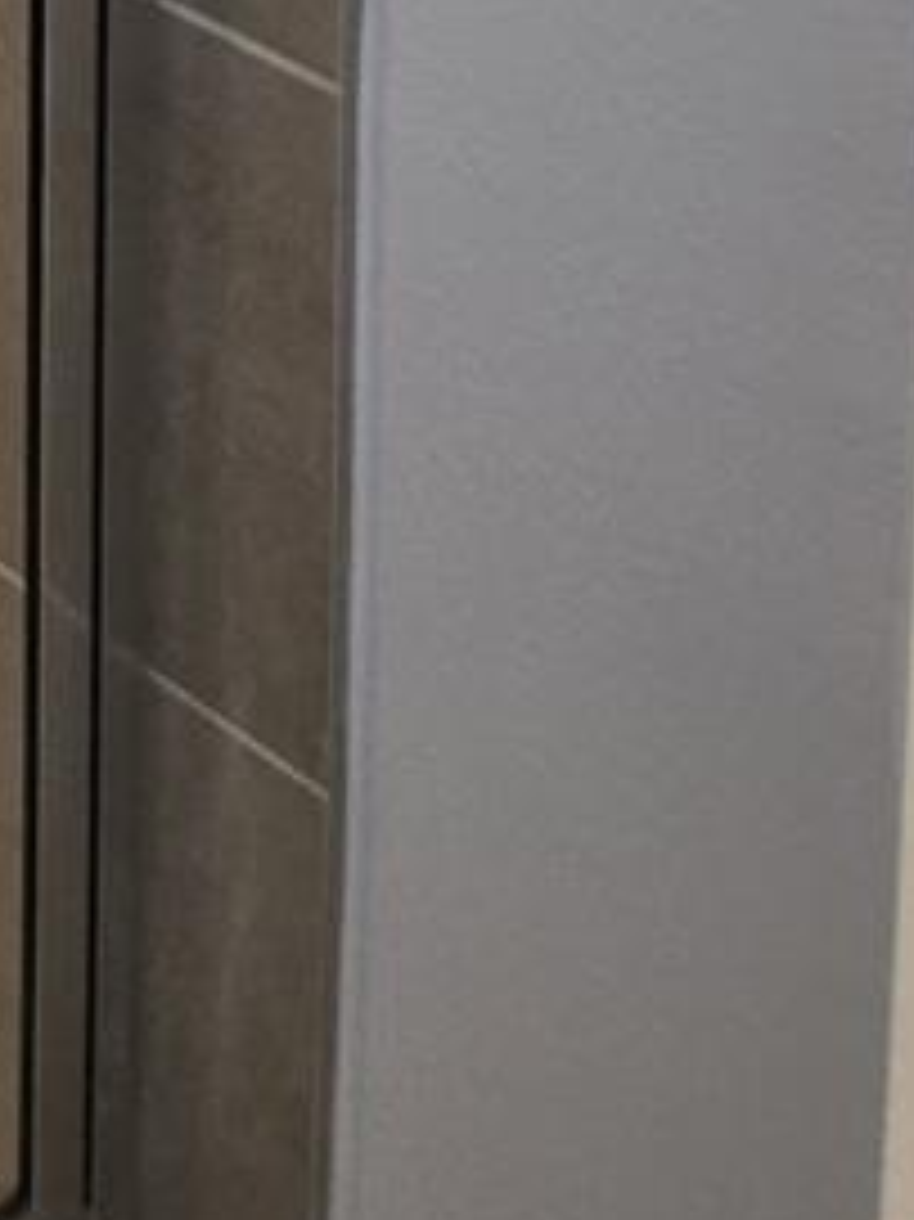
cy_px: -1274
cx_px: -959
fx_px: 3594
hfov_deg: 12.6
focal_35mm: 102
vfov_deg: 15.2
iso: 100
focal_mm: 5.4
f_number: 1.8
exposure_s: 1/60
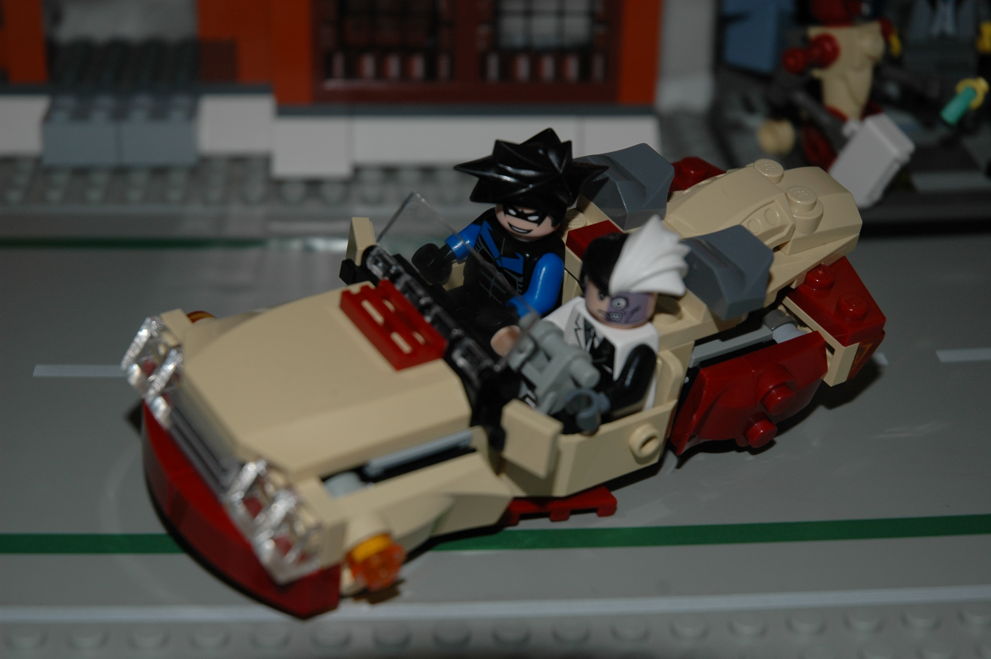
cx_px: 496
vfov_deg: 17.5
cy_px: 330
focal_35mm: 78
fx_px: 2145
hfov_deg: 26.0
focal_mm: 52
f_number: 5.6
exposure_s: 1/60
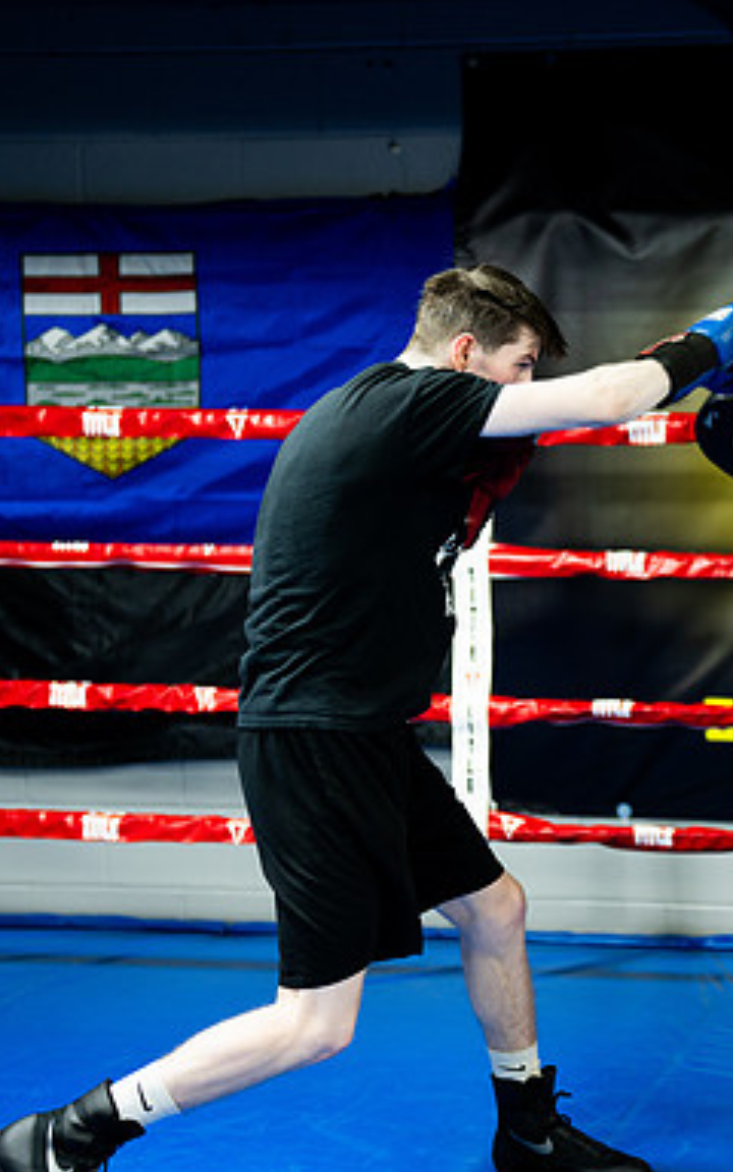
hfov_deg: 16.4
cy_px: 588
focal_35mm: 77
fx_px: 2461
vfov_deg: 26.8
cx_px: 812
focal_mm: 50
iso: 500
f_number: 1.4
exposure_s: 1/250
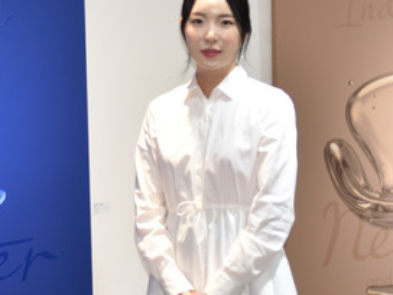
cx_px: -39
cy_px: 109
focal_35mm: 94
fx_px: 1067
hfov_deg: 19.9
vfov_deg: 15.7
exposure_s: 1/125
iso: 400
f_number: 4
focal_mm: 38
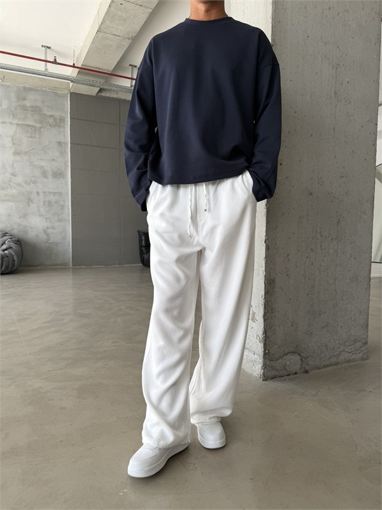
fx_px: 353
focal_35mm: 24
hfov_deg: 56.8
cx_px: 191
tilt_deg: -3.1
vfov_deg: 71.6
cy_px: 255
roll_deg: -0.9
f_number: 1.78
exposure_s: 1/321
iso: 80
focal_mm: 6.76
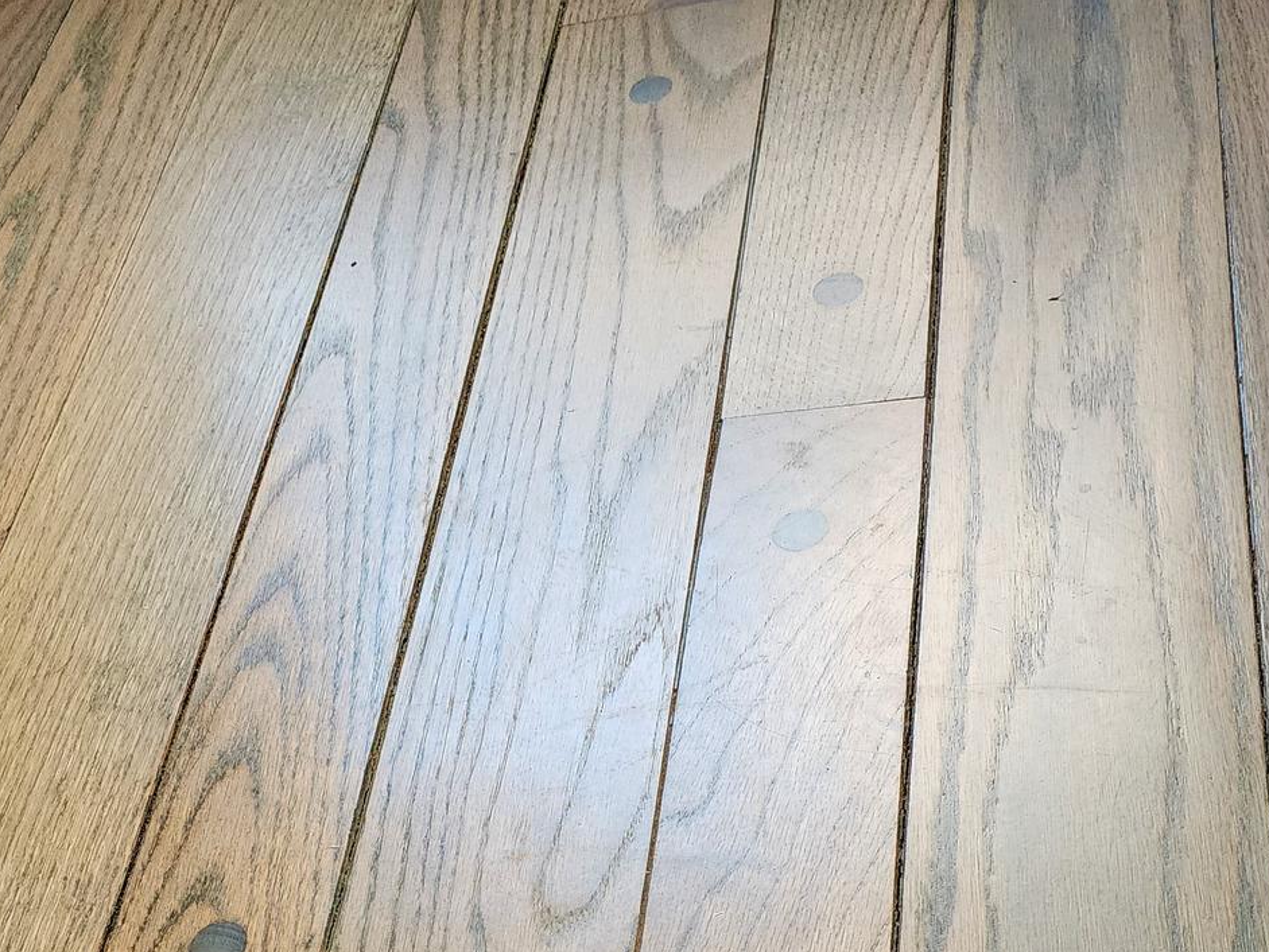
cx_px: 575
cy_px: 1031
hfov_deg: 38.1
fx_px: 1833
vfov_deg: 26.9
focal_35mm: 50
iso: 800
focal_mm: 6.4
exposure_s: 1/120
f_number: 1.8
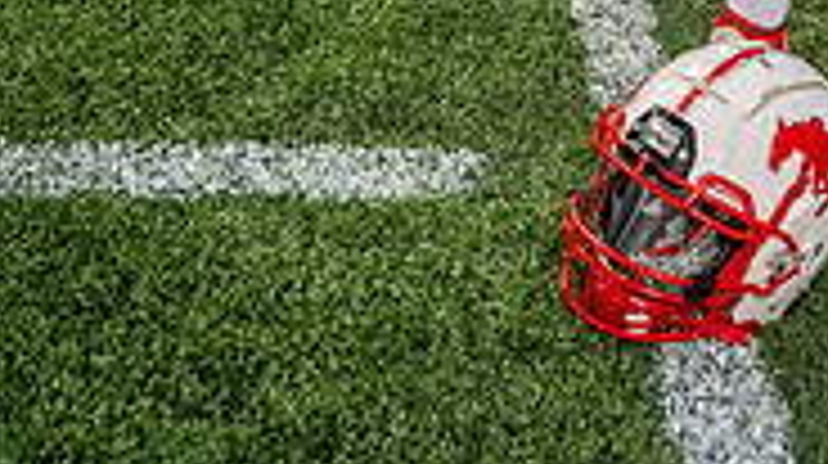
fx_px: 2193
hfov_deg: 21.1
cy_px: -541
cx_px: 670
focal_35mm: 100
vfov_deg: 10.8
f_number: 5.6
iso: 100
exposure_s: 1/500
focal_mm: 39
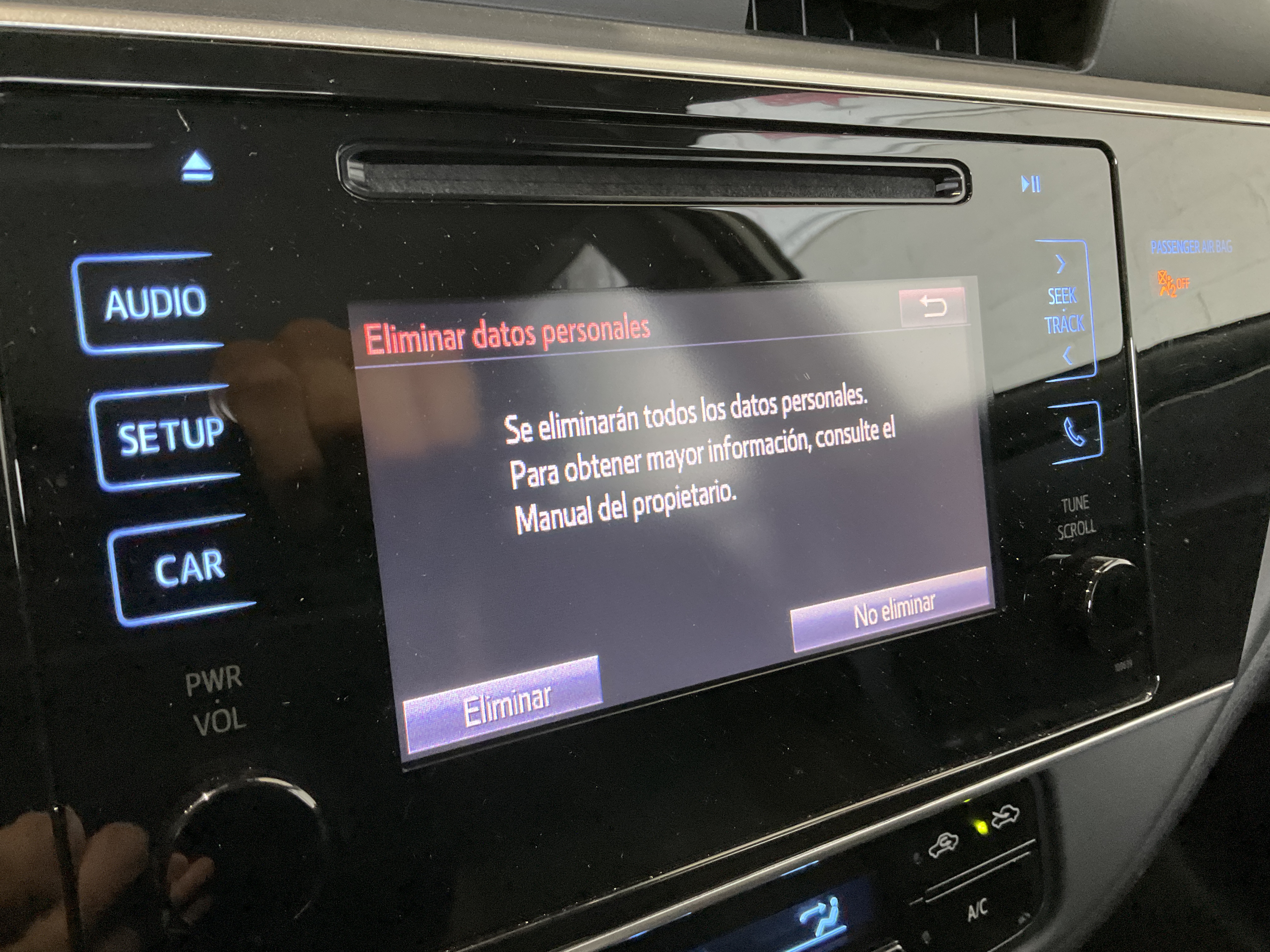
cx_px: 635
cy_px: 476
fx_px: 1064
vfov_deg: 48.2
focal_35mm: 29
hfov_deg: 61.7
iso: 250
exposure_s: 1/41
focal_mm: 3
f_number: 1.8
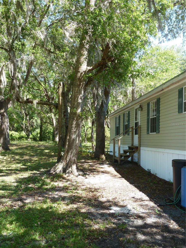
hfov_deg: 44.2
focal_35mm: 32
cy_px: 124
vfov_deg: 56.8
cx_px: 93
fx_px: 229
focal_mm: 5.3
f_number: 3.5
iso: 80
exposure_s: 1/80
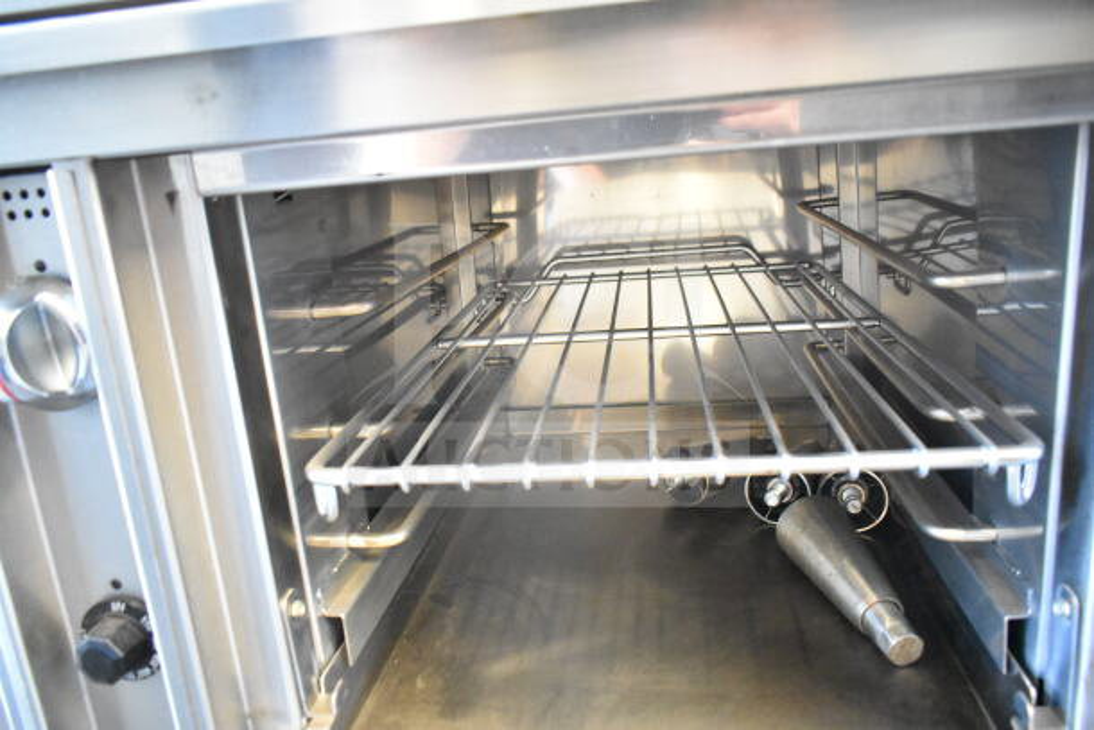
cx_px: 547
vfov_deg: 48.0
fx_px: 821
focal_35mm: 27
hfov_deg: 67.4
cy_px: 365
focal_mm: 18
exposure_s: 1/30
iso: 9000
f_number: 3.5
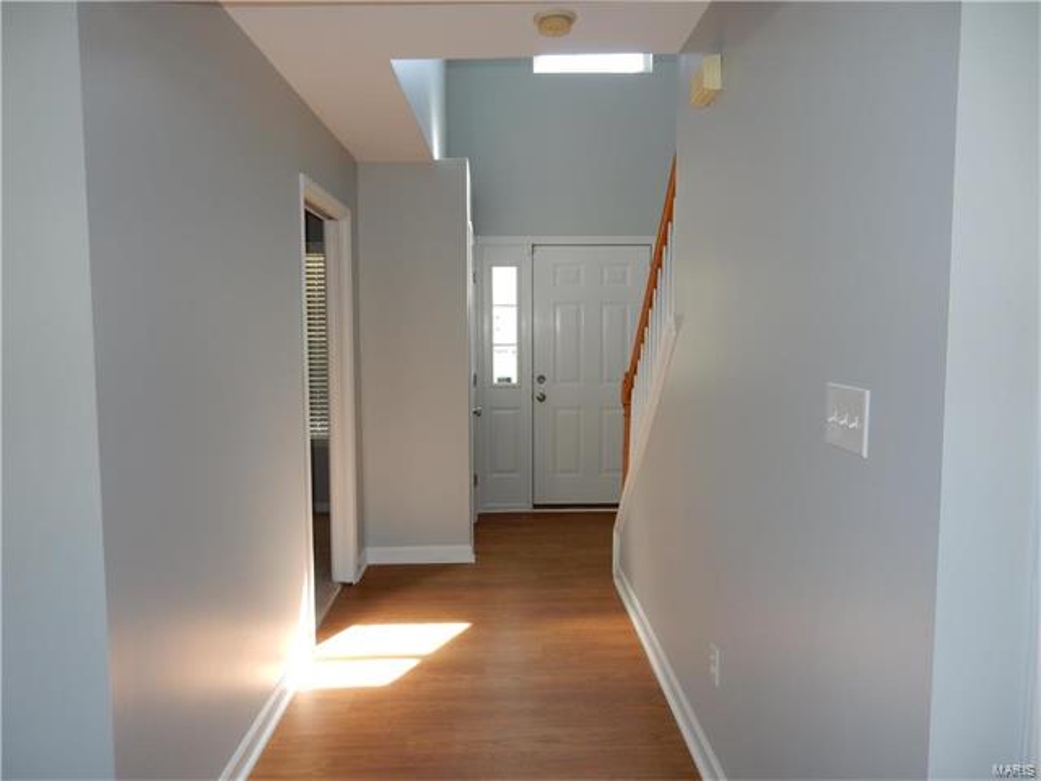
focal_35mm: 25
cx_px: 520
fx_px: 752
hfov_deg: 69.4
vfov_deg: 54.9
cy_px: 390
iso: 125
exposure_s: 1/50
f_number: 3.7
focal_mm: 4.5
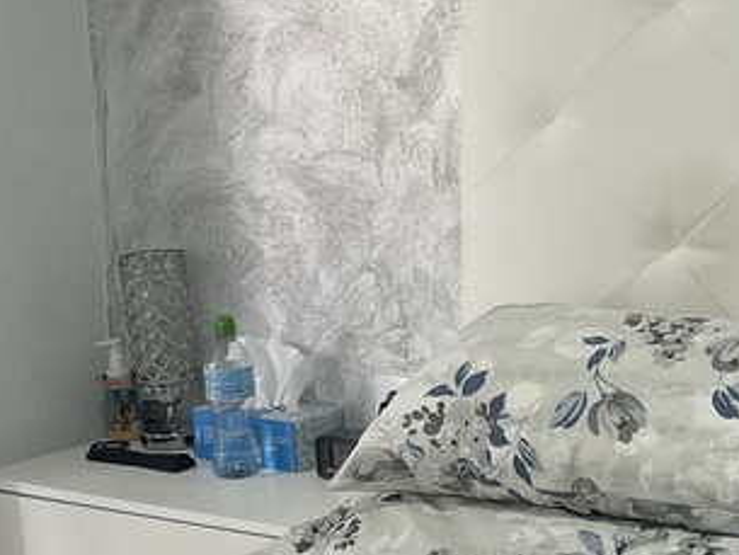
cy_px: 497
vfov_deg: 13.5
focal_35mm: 109
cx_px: 535
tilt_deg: -13.5
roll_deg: +1.3
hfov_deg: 18.0
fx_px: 2328
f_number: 1.6
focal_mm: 4.2
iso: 80
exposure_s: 1/121
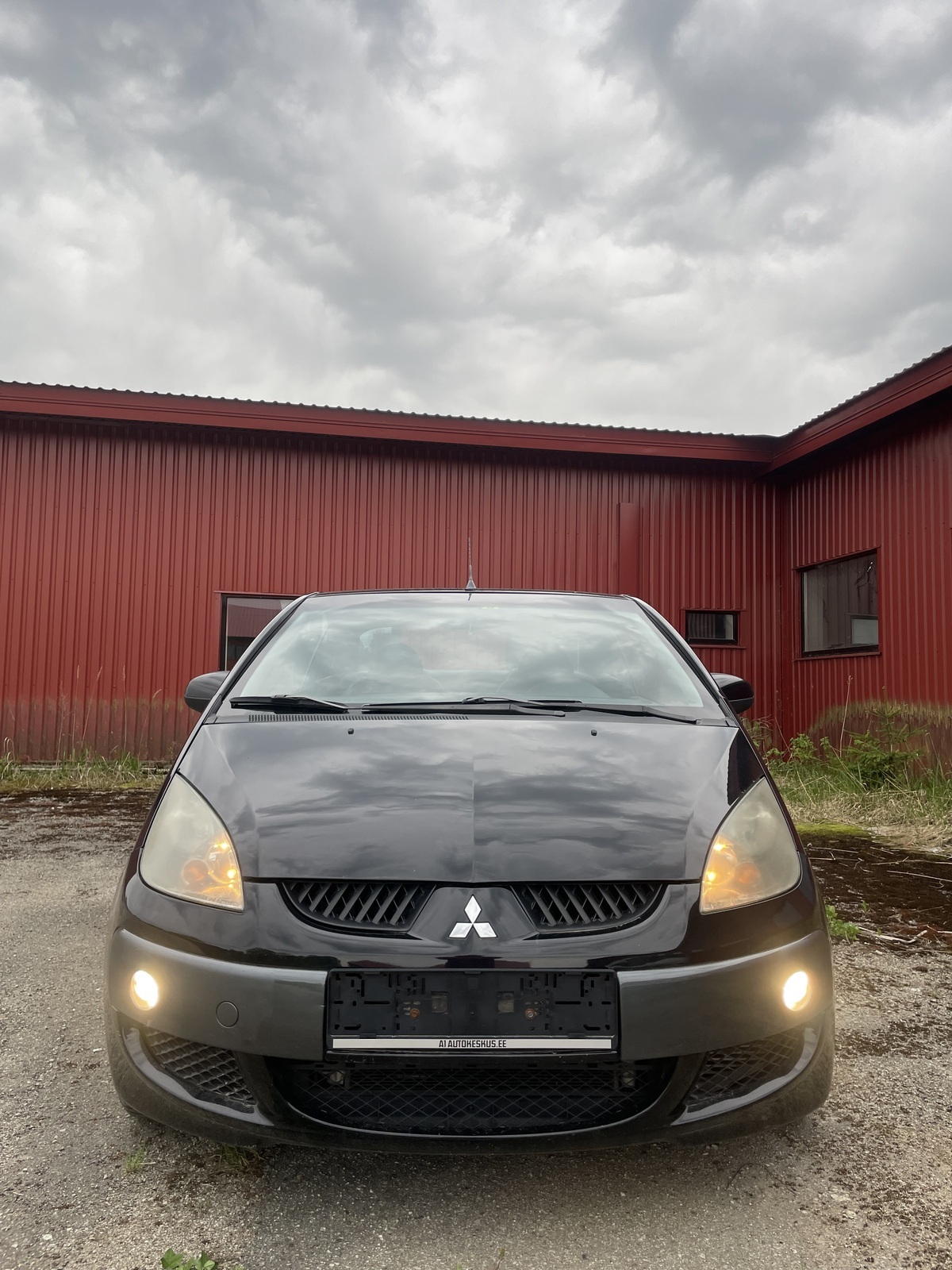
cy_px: 635
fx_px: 953
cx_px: 476
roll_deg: -1.2
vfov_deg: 67.3
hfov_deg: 53.1
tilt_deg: +5.5
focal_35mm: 26
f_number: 1.6
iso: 32
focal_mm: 4.2
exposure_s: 1/121
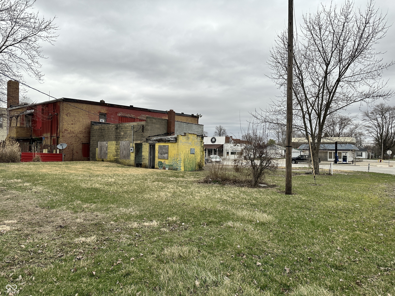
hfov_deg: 71.6
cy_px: 148
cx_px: 198
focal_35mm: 24
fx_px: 274
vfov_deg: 56.8
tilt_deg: +1.2
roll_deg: -1.1
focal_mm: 6.86
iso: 80
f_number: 1.78
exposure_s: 1/3472
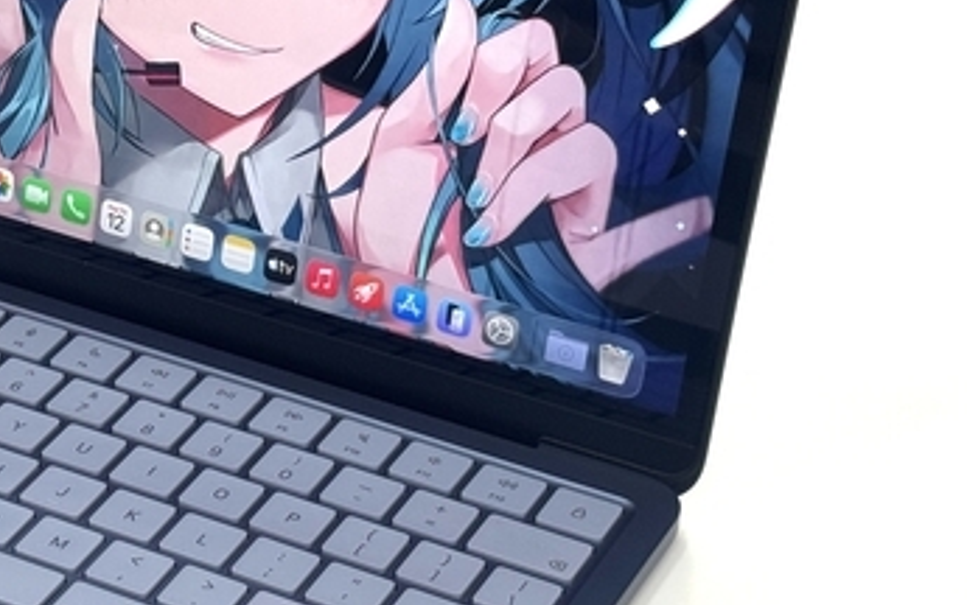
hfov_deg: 17.2
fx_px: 3111
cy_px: 230
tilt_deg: -31.2
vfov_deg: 11.1
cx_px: -34
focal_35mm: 118
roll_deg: +1.4
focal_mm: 6.76
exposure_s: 1/100
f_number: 1.78
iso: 50
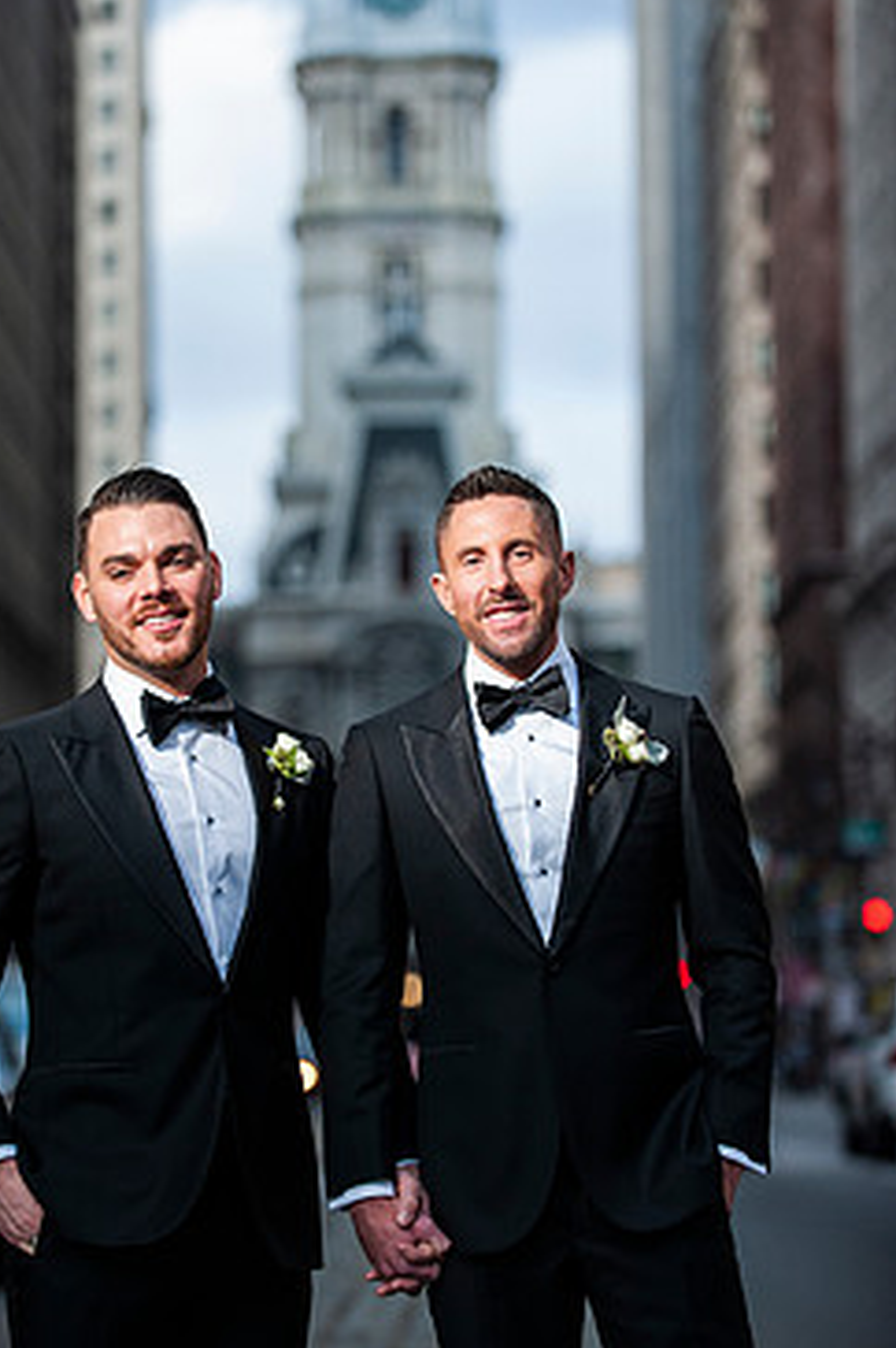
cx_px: 346
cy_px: 644
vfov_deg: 16.3
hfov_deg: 10.9
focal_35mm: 126
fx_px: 4713
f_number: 2.8
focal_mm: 102
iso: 800
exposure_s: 1/4000
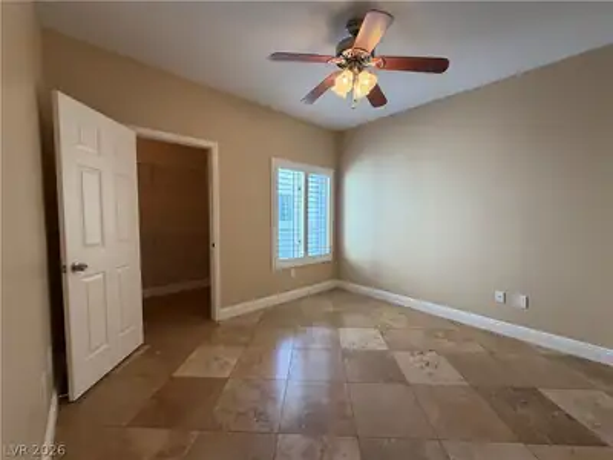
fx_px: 248
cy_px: 230
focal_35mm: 14
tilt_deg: -3.2
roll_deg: +0.2
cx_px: 306
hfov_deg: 102.1
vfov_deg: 85.7
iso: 250
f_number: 2.2
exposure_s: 1/120
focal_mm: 2.22
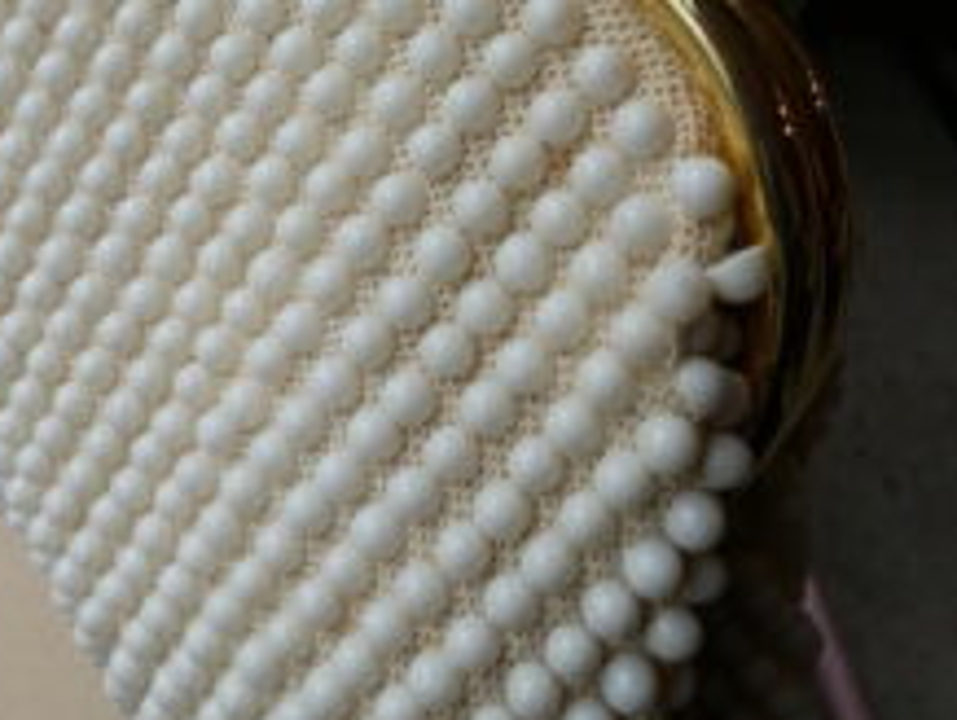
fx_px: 1218
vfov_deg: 32.3
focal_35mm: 44
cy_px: 176
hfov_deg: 42.7
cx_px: 382
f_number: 6.3
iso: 200
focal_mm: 12
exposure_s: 1/320
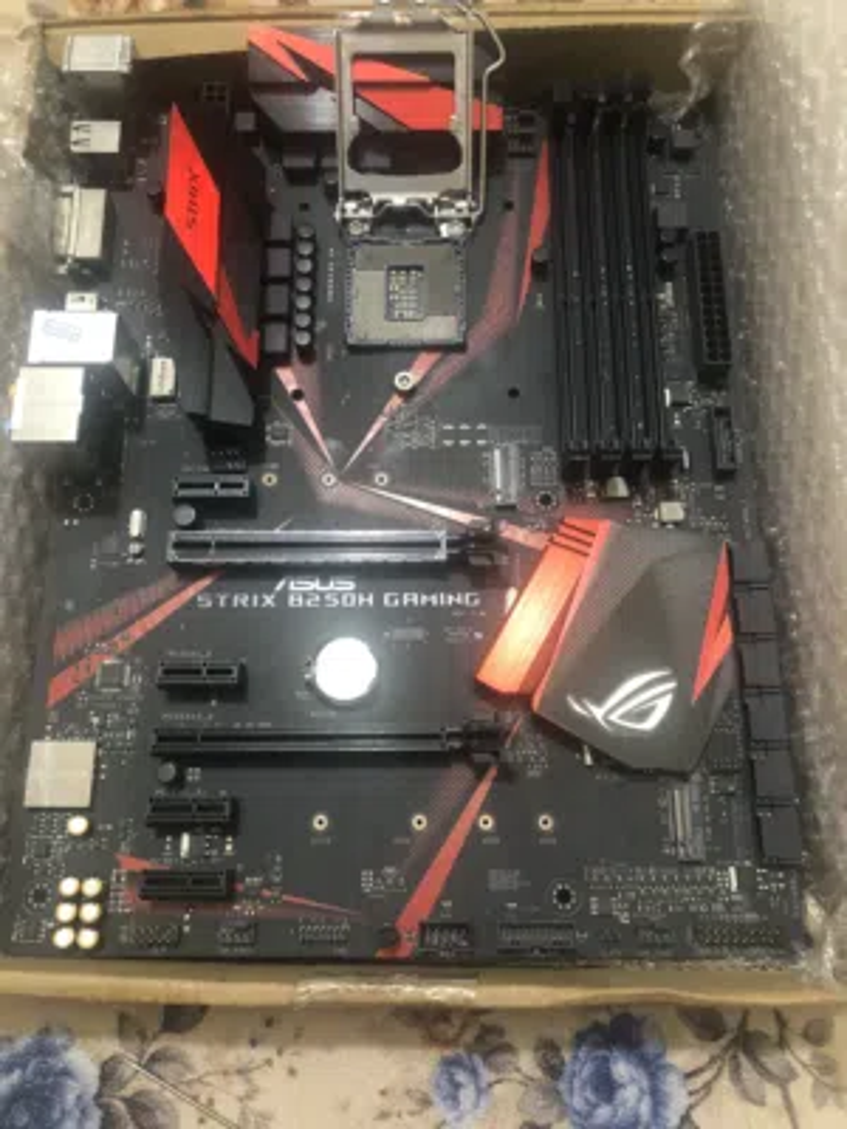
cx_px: 424
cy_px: 564
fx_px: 913
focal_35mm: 28
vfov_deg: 63.4
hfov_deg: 49.7
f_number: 1.8
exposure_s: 1/12
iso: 100
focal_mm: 4
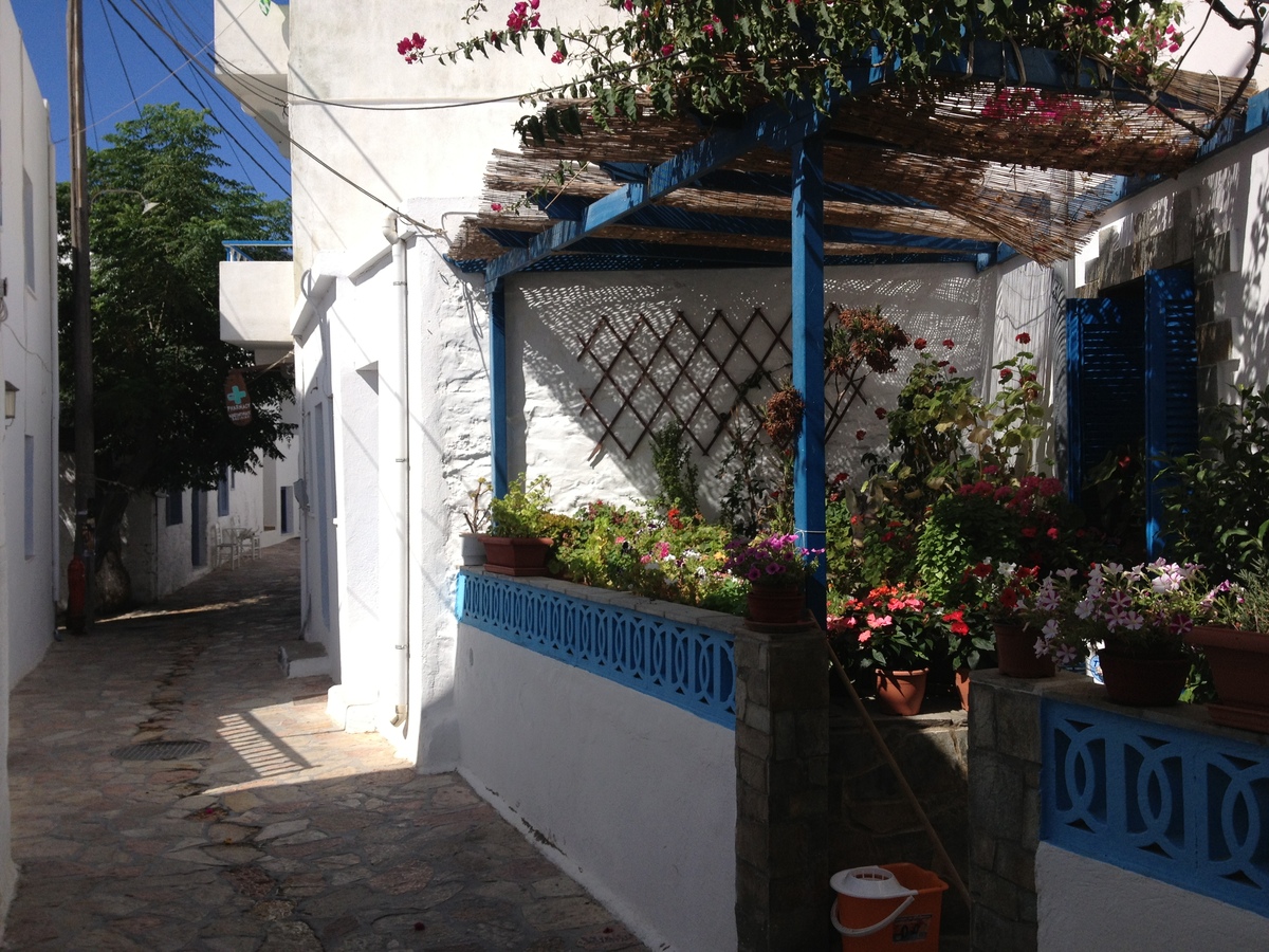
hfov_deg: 52.6
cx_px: 634
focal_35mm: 35
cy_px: 476
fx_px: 1283
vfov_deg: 40.7
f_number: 2.4
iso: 50
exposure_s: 1/1972
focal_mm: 4.28
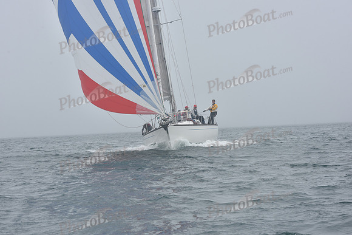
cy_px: 118
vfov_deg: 13.7
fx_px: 978
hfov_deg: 20.4
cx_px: 176
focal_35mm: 100
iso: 250
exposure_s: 1/800
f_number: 10
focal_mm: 100
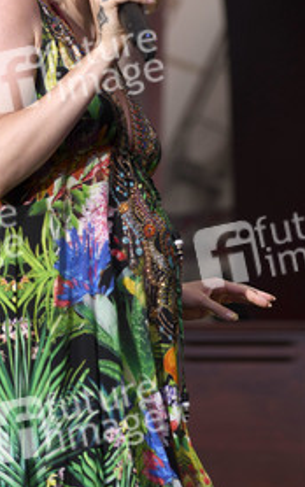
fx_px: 1594
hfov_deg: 10.9
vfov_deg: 17.3
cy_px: 159
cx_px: 124
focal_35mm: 120
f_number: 3.5
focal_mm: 82
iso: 640
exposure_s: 1/320
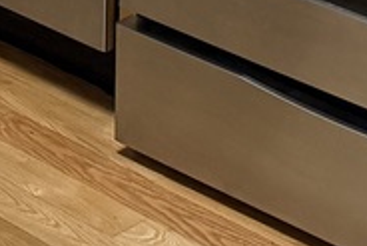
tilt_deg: -9.0
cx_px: -291
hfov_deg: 10.0
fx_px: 1989
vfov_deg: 6.3
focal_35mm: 195
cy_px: -576
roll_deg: -0.9
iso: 250
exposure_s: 1/60
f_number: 1.78
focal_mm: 6.76
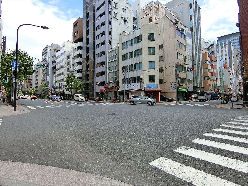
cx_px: 124
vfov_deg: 68.7
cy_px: 93
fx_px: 136
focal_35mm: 19
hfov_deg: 84.7
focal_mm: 4.06
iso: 80
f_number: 6.9
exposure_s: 1/200
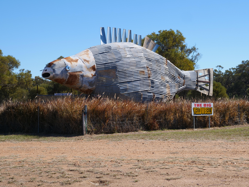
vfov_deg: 21.0
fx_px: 504
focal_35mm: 70
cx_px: 124
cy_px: 94
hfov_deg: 27.8
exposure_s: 1/800
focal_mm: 35
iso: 200
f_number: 6.3
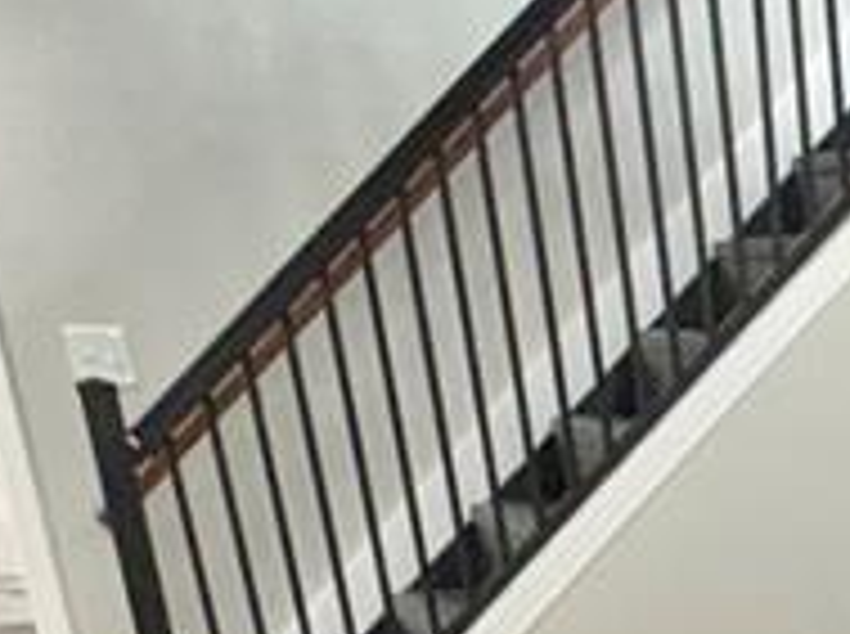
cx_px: 1367
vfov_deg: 15.4
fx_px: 1863
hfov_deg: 20.8
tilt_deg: -26.8
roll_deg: -3.7
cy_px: 1277
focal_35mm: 76
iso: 125
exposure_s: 1/60
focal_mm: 2.22
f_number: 2.2
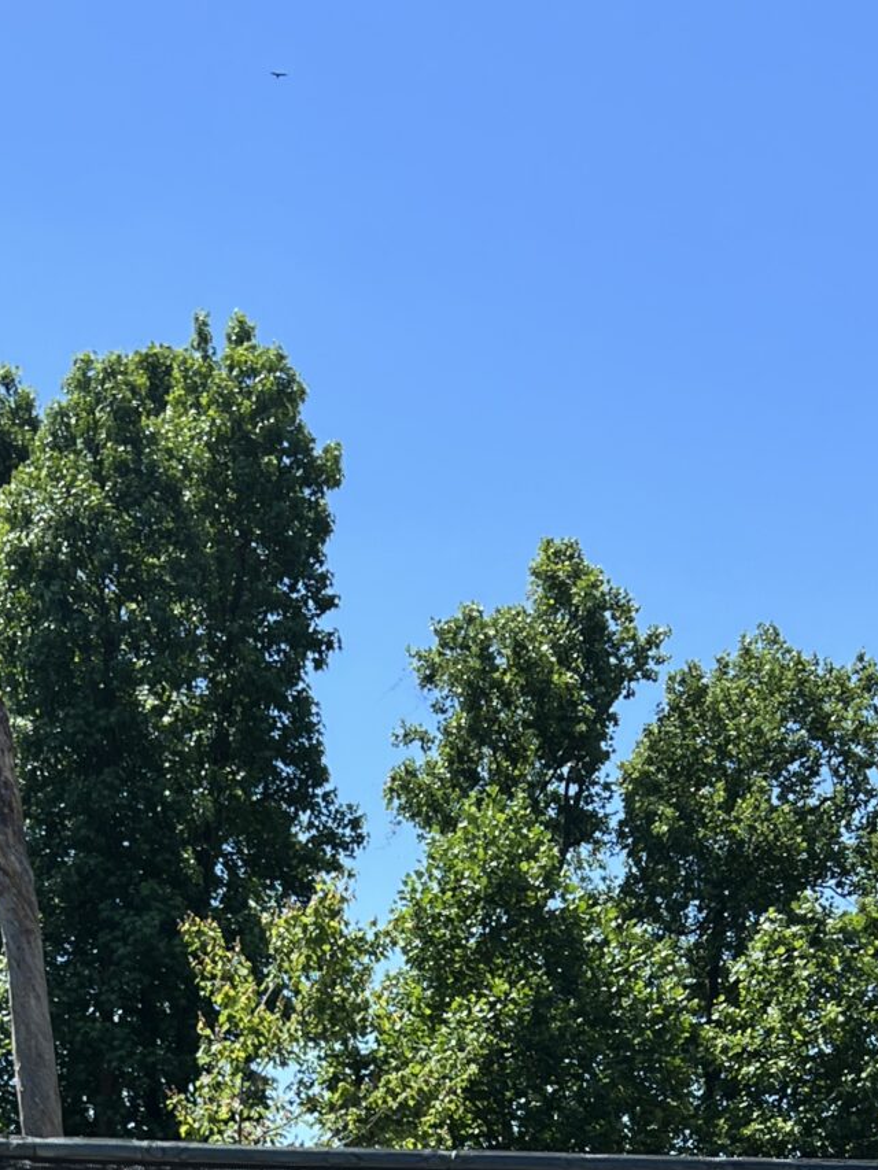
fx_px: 2637
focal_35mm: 78
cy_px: 1535
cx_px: 207
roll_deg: +4.2
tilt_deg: +0.4
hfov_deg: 18.8
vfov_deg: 22.3
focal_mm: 5.7
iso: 50
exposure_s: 1/2208
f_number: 1.5
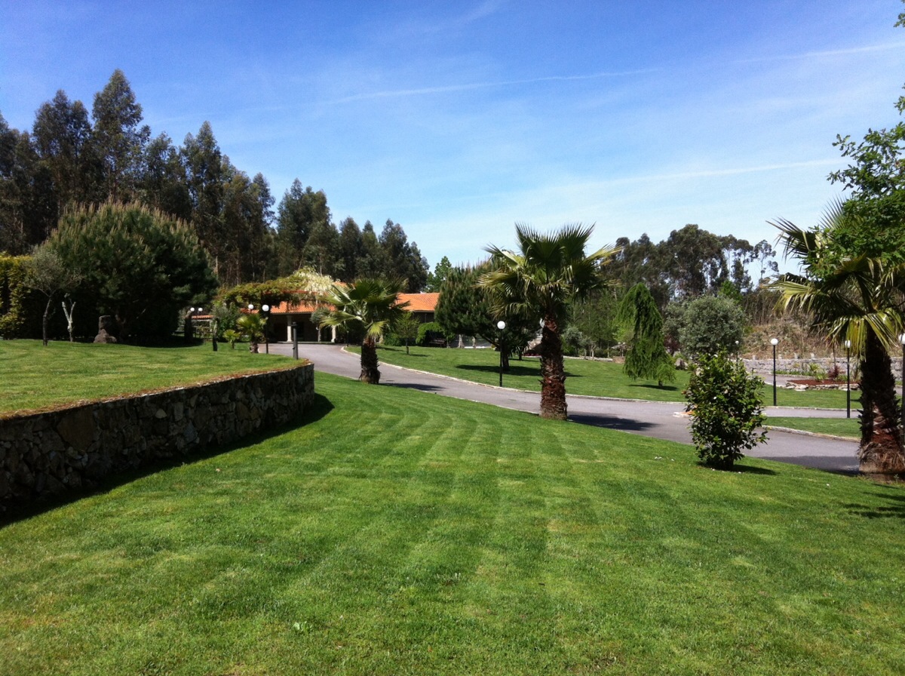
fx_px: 914
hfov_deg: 52.7
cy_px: 338
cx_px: 452
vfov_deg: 40.6
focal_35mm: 35
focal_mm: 3.85
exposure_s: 1/1207
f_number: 2.8
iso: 80
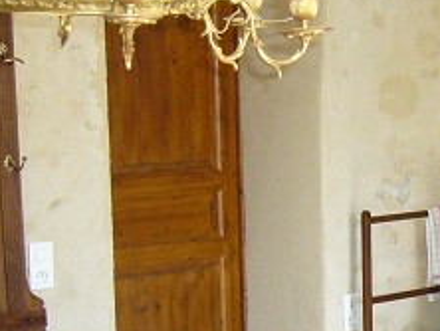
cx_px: 516
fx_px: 1336
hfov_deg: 17.9
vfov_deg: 14.0
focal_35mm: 105
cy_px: 293
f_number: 2.8
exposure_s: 1/60
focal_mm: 5.8
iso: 200
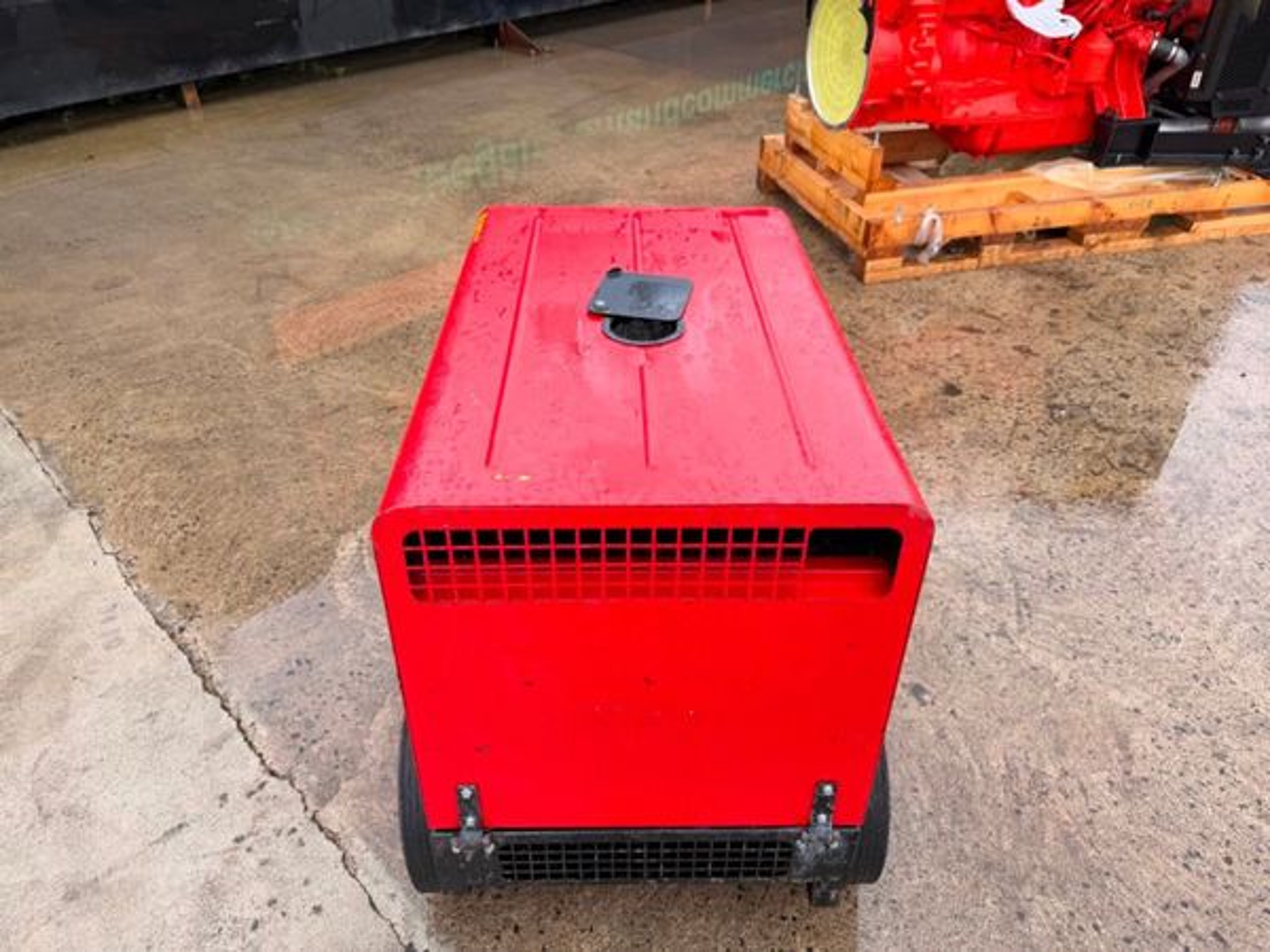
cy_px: 476
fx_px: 881
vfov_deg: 56.8
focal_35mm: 24
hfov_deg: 71.6
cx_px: 635
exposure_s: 1/780
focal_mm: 6.76
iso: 80
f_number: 1.78
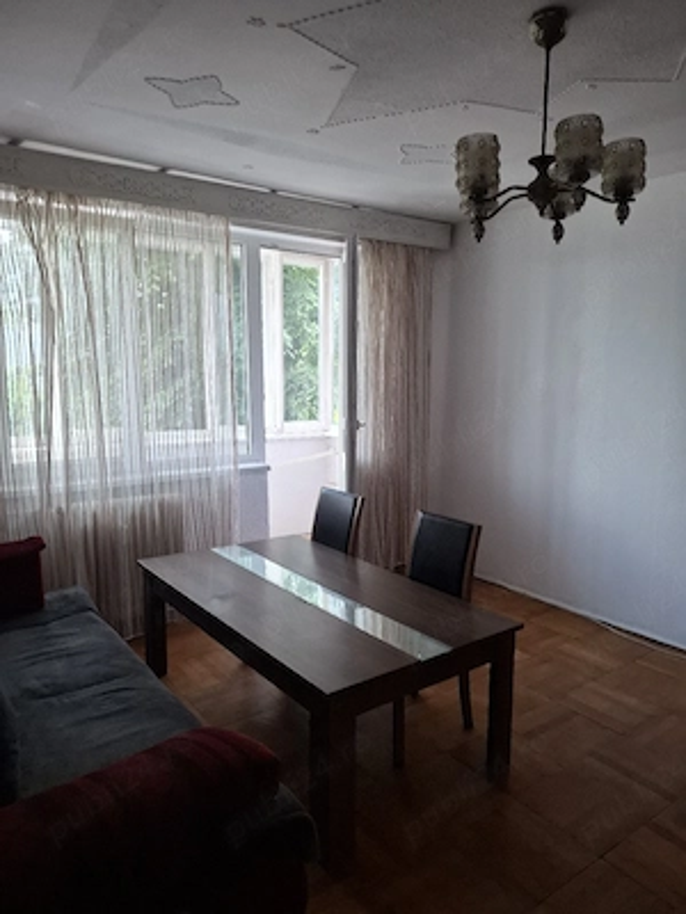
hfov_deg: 58.9
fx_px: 608
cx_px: 343
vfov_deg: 73.9
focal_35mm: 23
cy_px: 457
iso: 80
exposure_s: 1/100
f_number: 1.8
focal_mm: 5.54
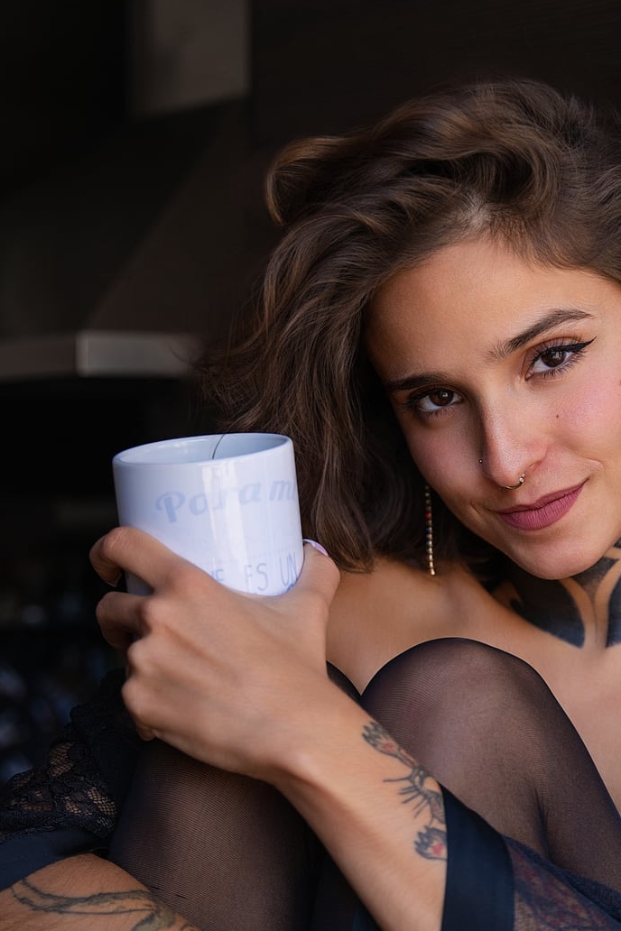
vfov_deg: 21.8
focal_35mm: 93
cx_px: 447
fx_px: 2406
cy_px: 601
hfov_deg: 14.7
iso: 80
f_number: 2.8
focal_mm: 50
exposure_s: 1/200
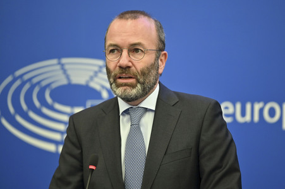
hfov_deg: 10.8
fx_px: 1503
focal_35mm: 190
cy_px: 94
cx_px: 142
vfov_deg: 7.2
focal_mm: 190
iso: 640
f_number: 2.8
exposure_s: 1/160
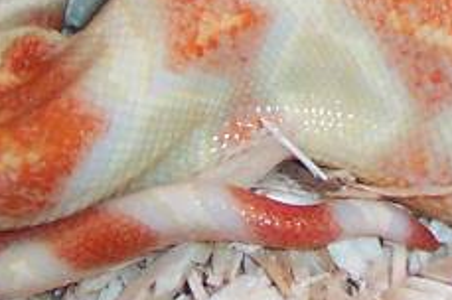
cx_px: 716
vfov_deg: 5.6
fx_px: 3022
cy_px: -107
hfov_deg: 8.3
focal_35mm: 241
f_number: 3.4
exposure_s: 1/45
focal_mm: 10.7
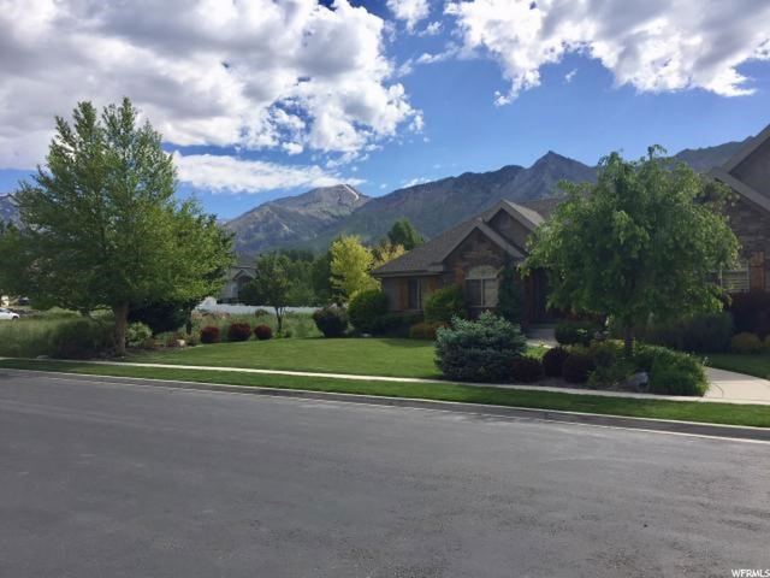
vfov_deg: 48.2
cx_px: 385
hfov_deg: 61.7
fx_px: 645
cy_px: 289
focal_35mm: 29
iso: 32
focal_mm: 4.15
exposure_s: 1/2825
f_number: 2.2
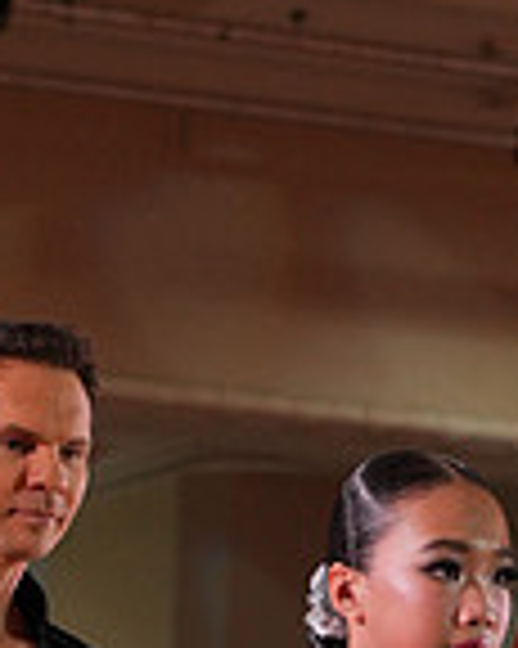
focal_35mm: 317
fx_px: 6081
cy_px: 1238
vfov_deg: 6.0
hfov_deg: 4.9
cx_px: 160
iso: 1250
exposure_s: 1/500
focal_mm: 84
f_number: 4
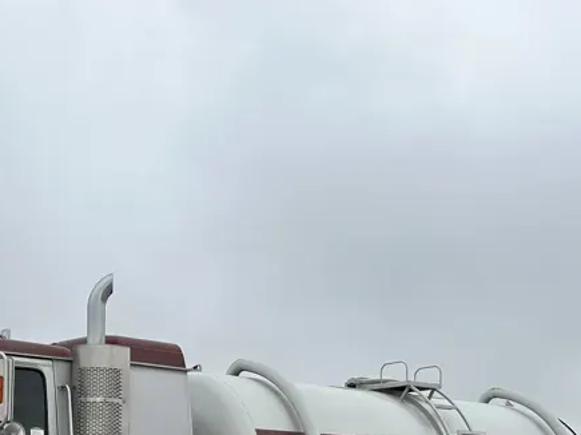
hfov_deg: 34.4
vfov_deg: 25.8
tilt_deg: +4.3
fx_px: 889
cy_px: 455
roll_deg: +1.3
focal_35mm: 53
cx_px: 69
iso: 80
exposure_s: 1/1256
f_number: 1.78
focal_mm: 6.86
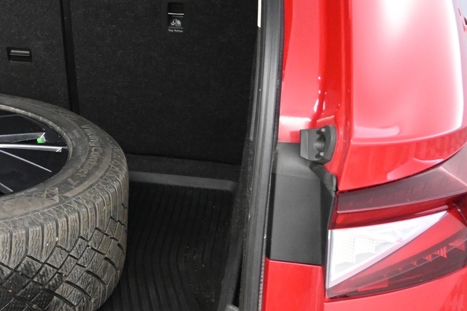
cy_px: 126
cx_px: -66
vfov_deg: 16.4
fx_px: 1076
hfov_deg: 22.8
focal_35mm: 83
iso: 3200
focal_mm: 24
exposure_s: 1/40
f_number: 4.2
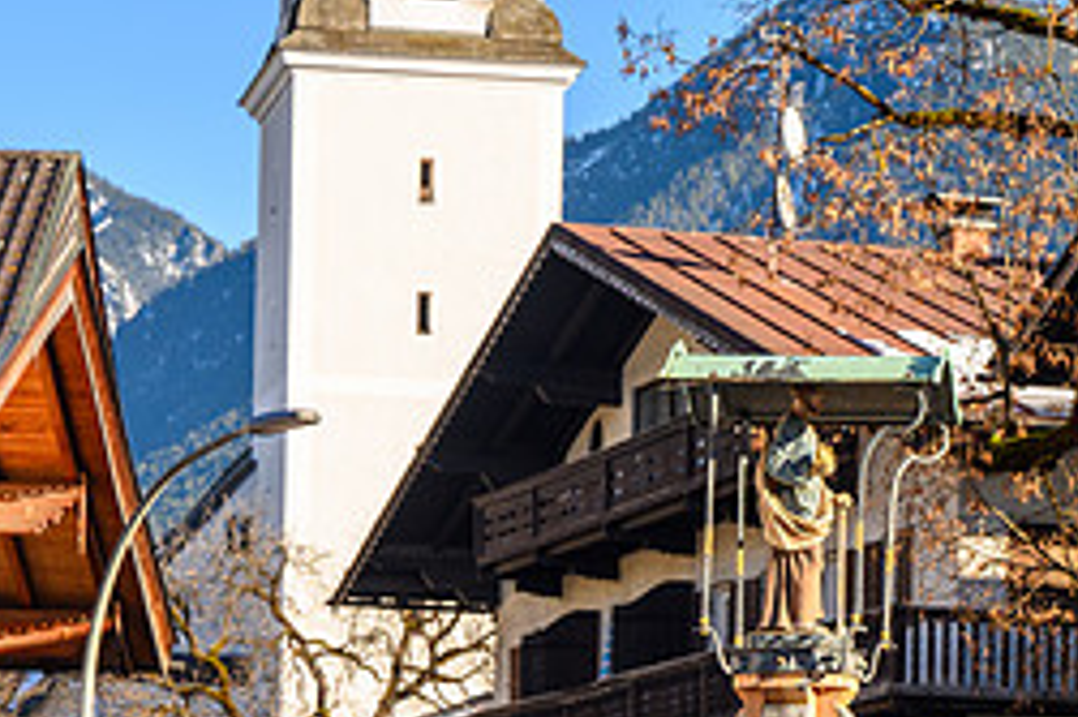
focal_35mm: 162
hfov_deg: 12.6
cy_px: 786
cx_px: 863
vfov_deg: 8.4
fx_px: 4848
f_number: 5.6
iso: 125
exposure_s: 1/400
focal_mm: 70
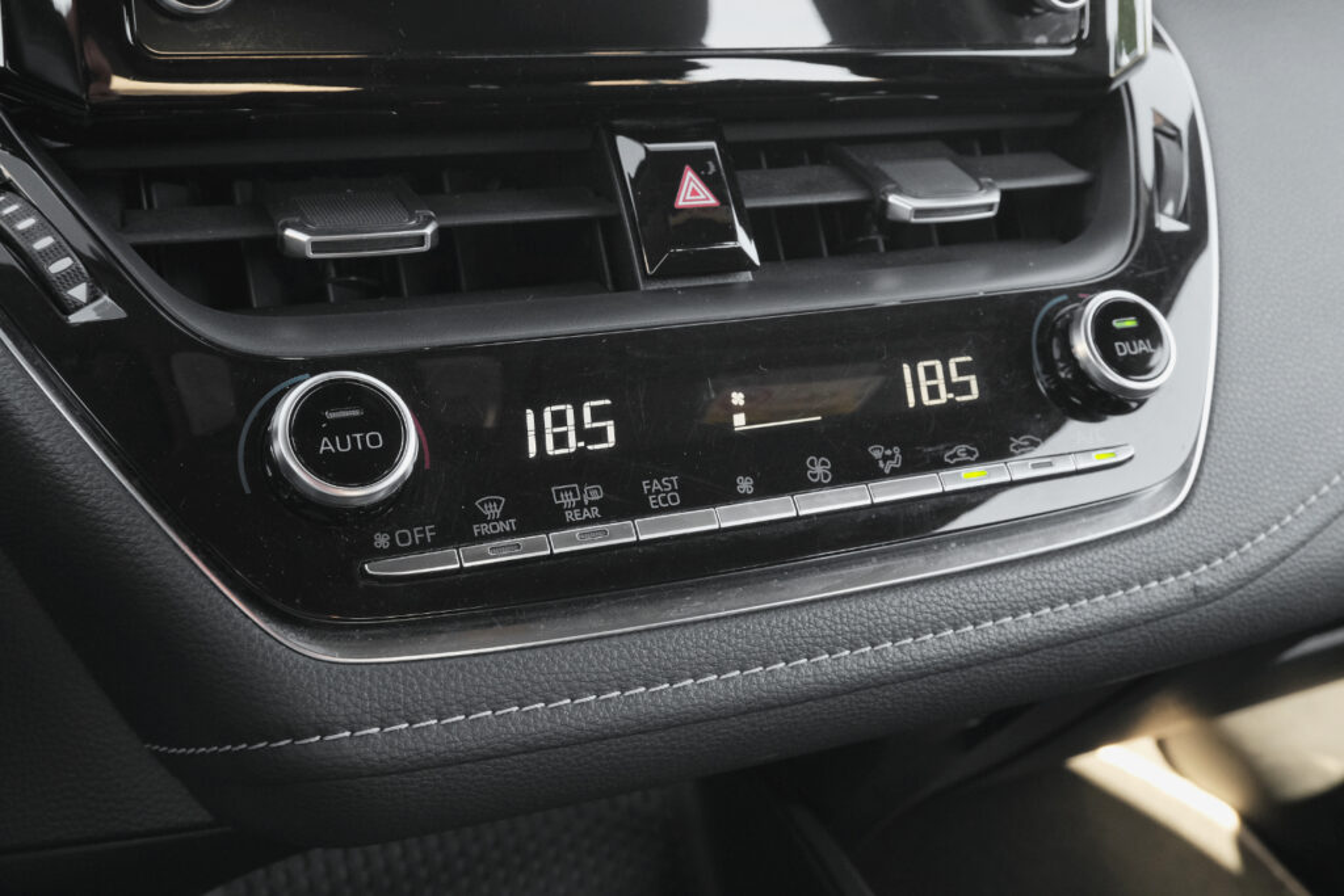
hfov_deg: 47.4
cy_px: 448
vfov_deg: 32.6
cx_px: 672
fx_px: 1531
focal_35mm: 41
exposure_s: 1/50
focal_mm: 27.1
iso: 2000
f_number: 9
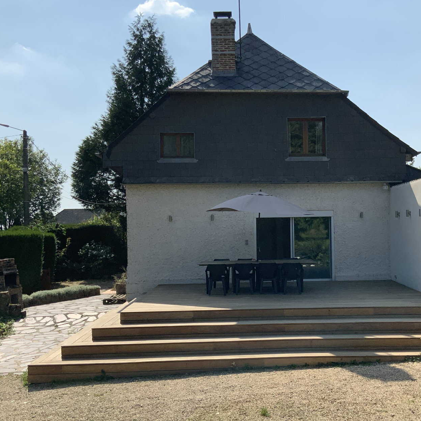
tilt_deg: -1.0
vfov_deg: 40.0
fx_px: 578
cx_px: 267
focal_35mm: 42
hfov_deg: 39.7
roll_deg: +1.0
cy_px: 231
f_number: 1.8
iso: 20
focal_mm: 3
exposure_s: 1/3322
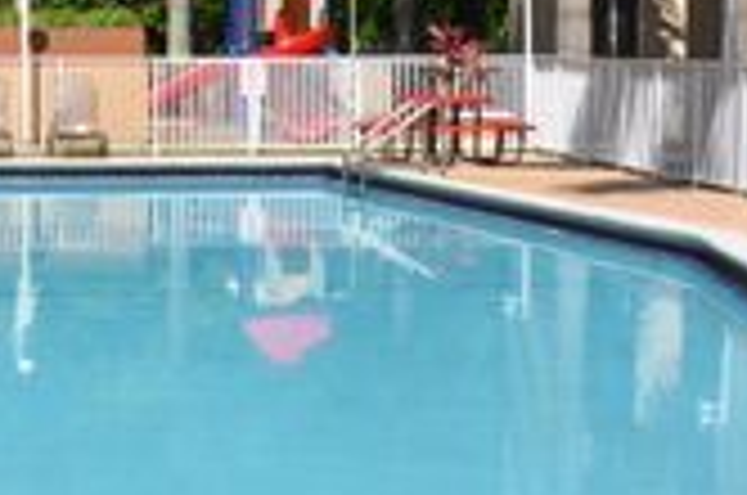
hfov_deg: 21.8
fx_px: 1885
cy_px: 115
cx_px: 54
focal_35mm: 91
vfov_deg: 14.9
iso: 100
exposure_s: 1/250
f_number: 8
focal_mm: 18
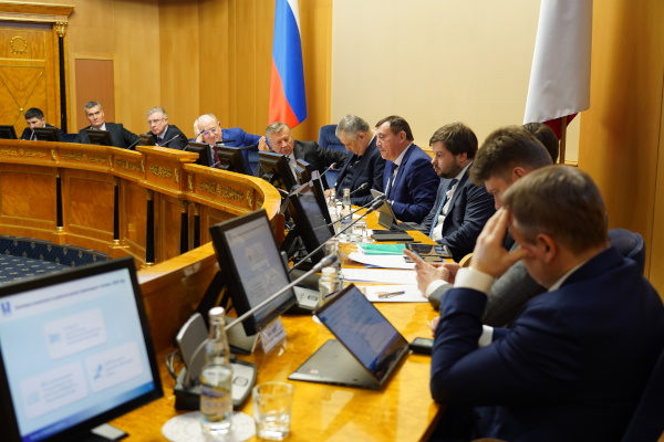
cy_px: 221
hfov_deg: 46.4
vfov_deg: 31.9
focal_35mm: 42
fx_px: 775
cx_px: 332
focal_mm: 42
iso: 1000
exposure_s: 1/60
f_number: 4
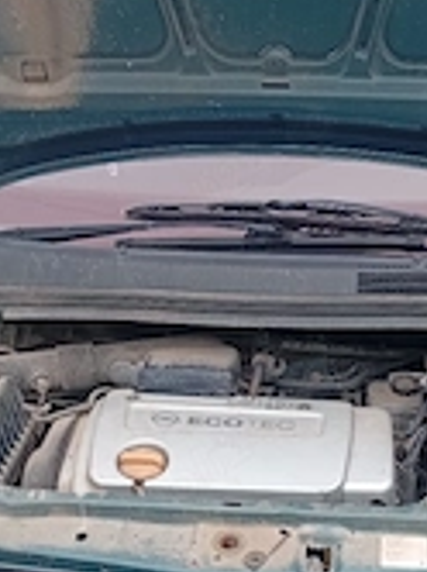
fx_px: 1072
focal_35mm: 65
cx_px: 289
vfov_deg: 28.9
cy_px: 496
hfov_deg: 22.4
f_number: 1.8
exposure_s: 1/233
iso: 52
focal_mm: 3.98
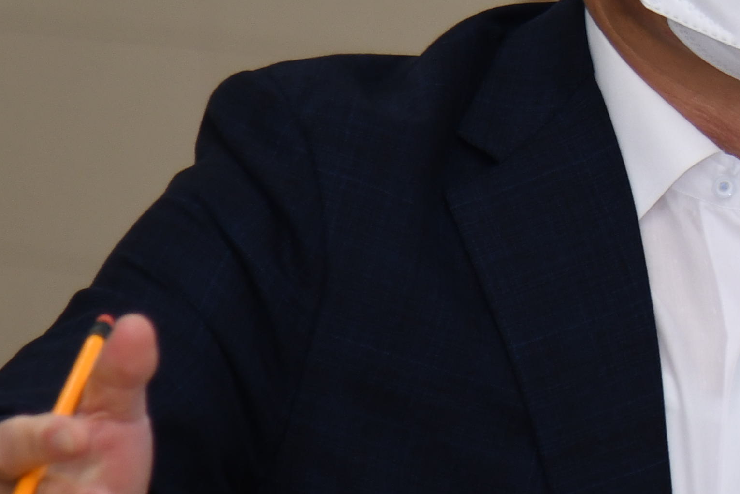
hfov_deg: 3.2
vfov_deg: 2.1
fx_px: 13300
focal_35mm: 647
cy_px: -155
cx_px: 1319
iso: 400
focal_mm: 120
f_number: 4
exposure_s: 1/250
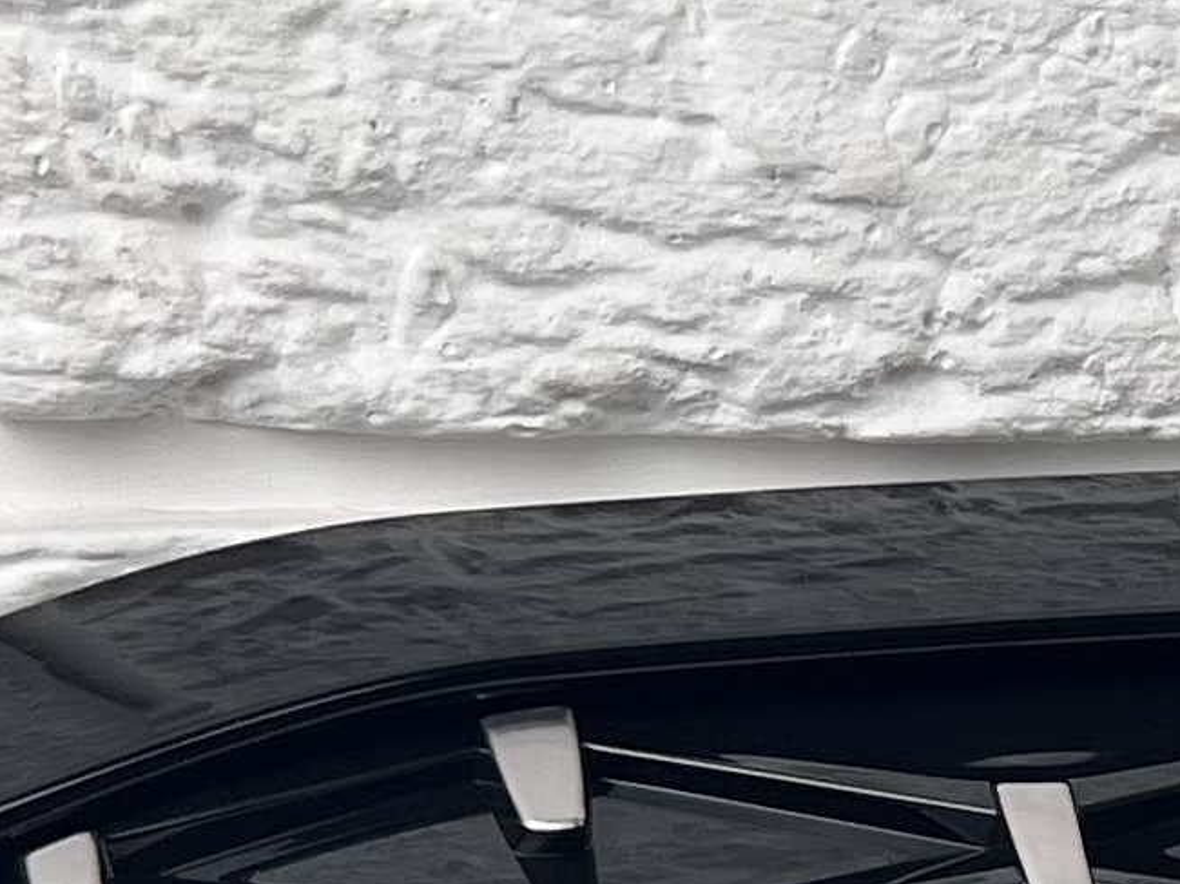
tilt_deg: -19.6
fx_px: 5487
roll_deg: -4.3
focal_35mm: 161
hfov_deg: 10.9
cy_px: 1313
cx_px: 2521
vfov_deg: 9.0
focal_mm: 5.7
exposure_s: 1/445
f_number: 1.5
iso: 50
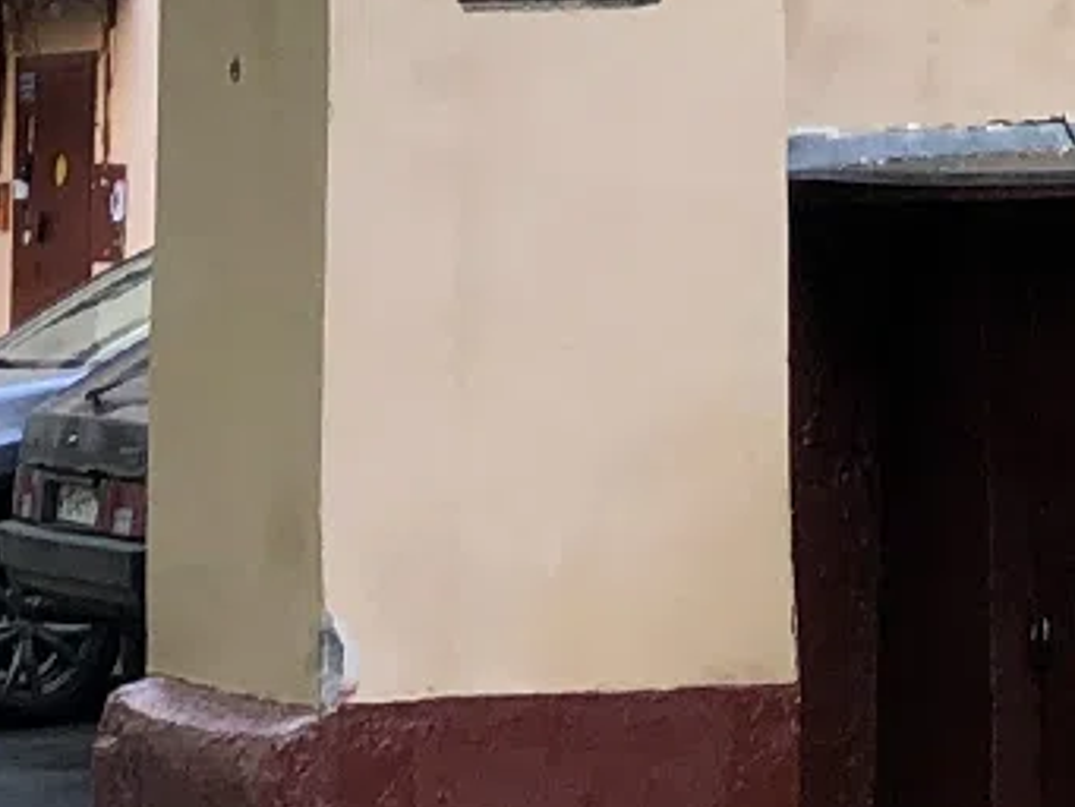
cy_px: -1277
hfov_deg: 10.0
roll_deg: +1.3
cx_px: 839
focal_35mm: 197
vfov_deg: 7.0
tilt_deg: +13.4
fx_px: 6120
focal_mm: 4
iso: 20
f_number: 1.8
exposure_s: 1/141
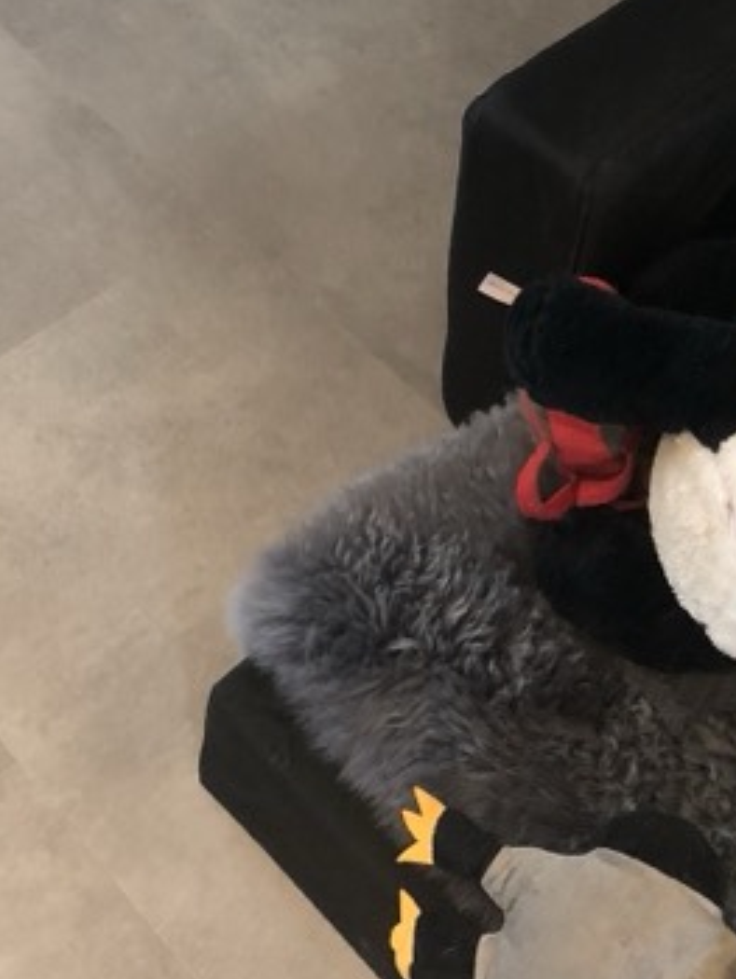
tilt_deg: -42.1
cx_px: -71
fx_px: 2039
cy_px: -64
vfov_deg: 25.3
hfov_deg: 19.6
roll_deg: +5.8
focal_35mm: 72
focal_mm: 3.99
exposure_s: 1/25
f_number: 1.8
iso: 40
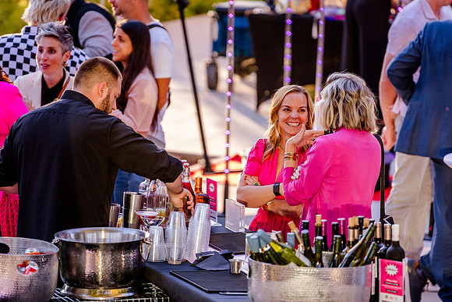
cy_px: 137
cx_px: 208
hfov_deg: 7.2
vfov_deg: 4.8
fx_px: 3607
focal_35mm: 287
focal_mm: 200
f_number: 2.8
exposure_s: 1/1000
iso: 1000
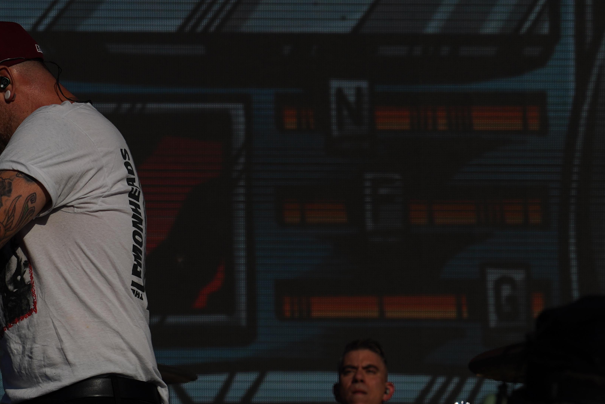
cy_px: 176
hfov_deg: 10.6
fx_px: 3260
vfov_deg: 7.1
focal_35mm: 194
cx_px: 155
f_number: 8
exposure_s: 1/2000
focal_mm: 105
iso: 100
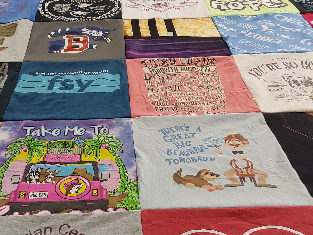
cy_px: 163
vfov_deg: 30.0
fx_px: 434
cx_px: 111
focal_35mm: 48
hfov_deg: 39.3
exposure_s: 1/60
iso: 100
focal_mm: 2.91
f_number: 1.9
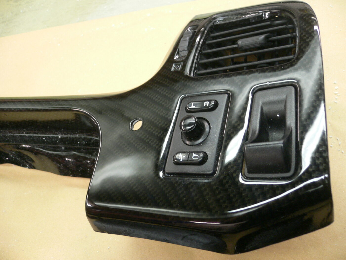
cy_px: 130
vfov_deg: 40.7
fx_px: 350
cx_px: 173
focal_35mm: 35
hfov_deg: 52.6
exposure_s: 1/15
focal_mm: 5.8
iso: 150
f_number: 2.8
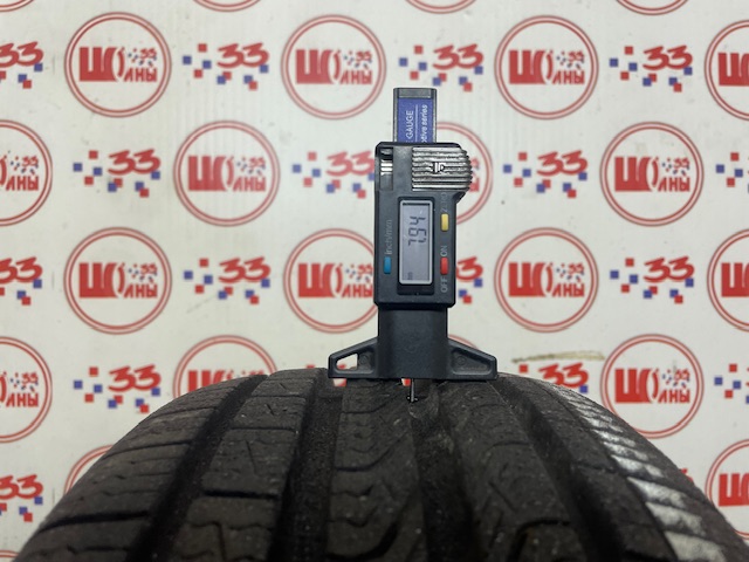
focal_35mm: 26
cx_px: 374
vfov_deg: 53.1
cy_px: 281
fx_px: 563
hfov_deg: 67.3
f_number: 1.6
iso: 125
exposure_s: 1/100
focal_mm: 4.2
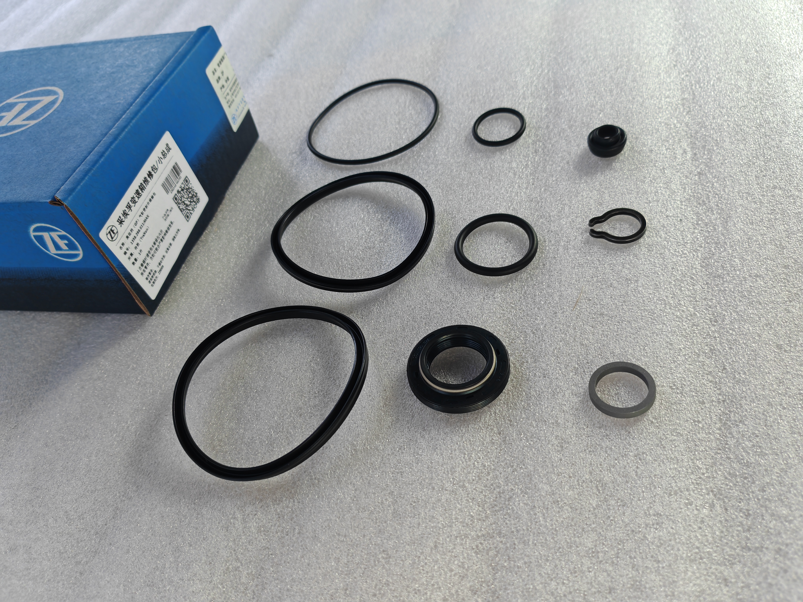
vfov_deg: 51.4
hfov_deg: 65.3
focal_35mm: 27
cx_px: 402
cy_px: 301
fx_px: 626
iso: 64
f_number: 1.95
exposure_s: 1/100
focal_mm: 5.52
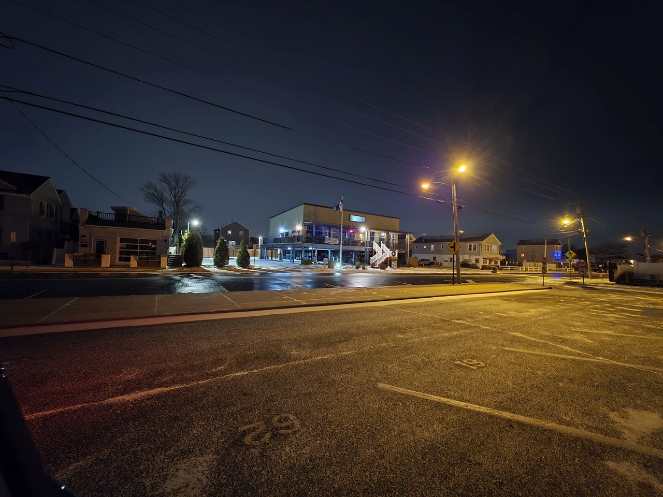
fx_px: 249
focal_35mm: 13
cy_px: 248
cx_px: 332
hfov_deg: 106.2
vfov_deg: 89.9
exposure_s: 1/8
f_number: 1.9
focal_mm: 2.2
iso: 1000
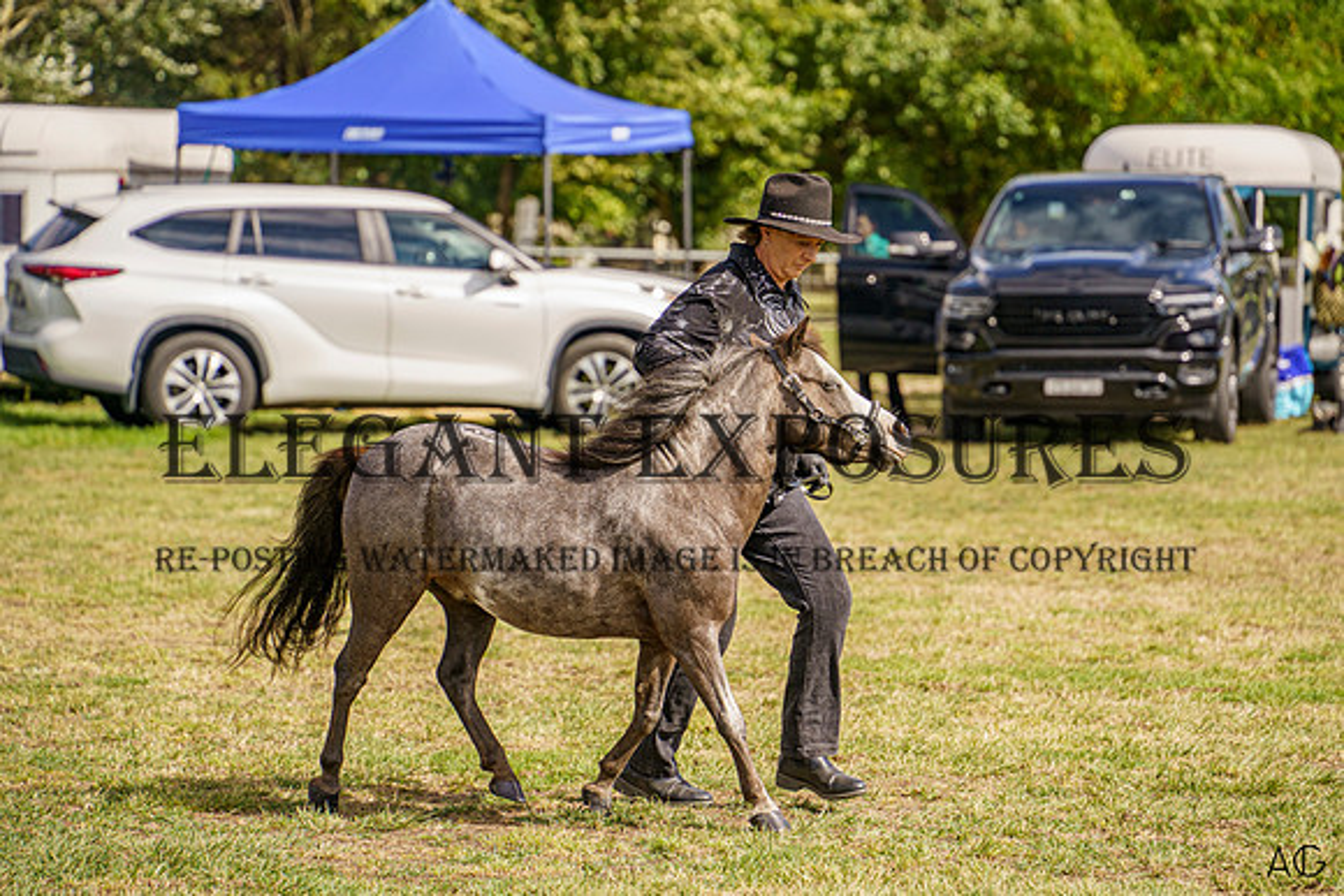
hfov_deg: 9.5
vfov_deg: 6.4
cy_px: 477
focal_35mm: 215
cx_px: 721
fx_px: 8046
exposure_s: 1/1250
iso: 400
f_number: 5.6
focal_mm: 200
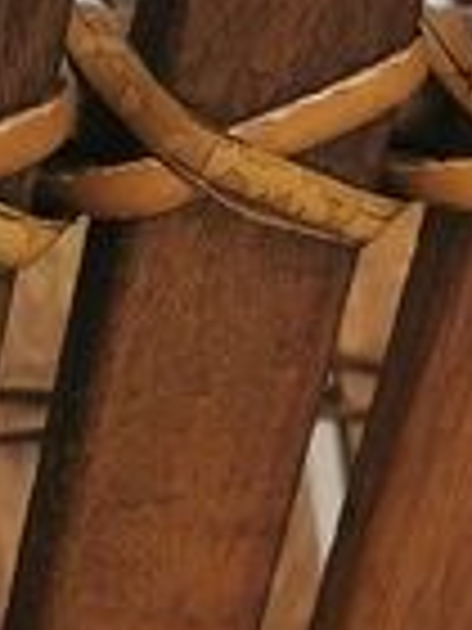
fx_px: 3091
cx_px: -94
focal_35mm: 170
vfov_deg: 11.6
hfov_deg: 8.6
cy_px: 248
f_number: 1.8
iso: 100
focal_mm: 5.58
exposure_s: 1/100
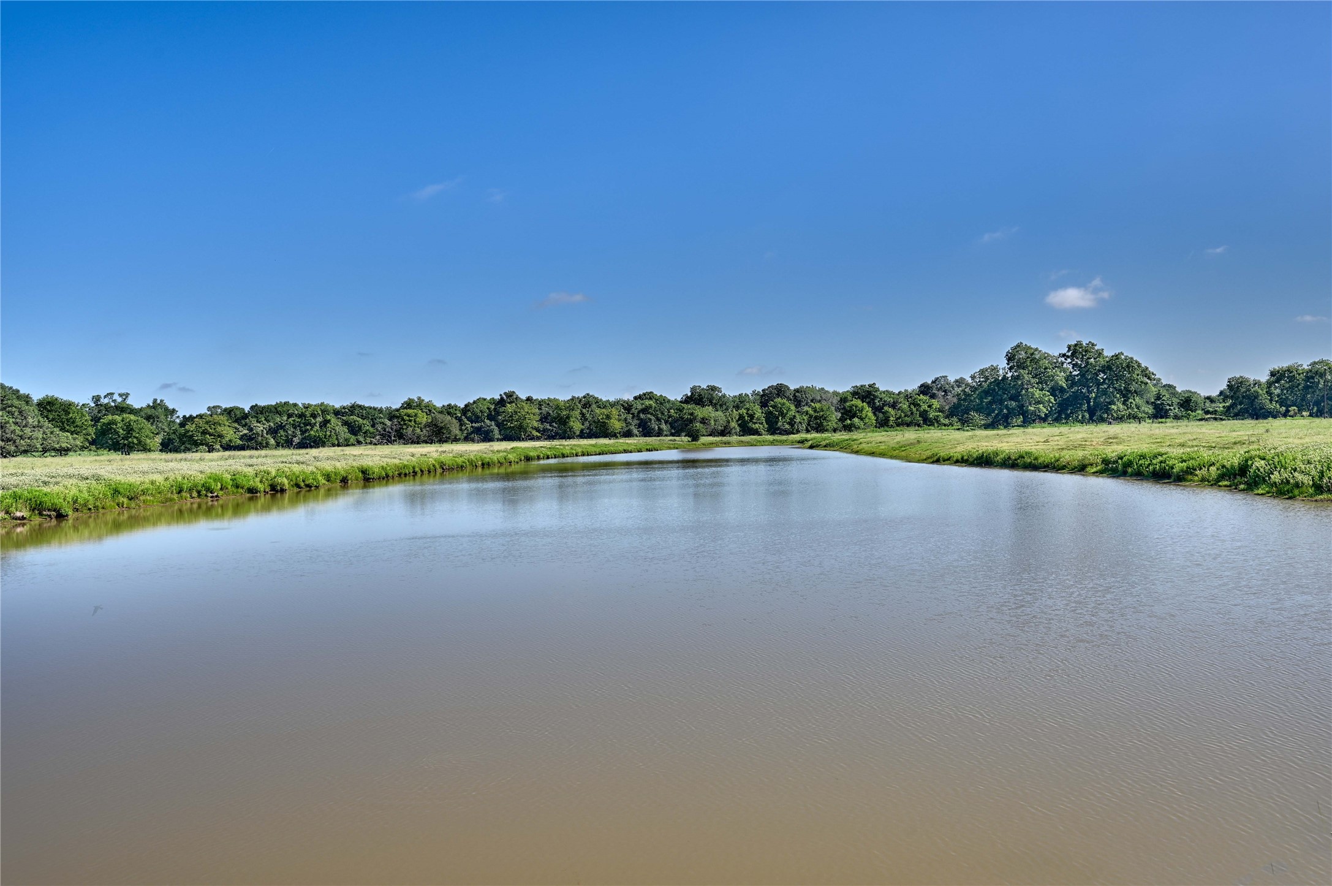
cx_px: 666
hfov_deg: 62.0
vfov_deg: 43.5
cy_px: 443
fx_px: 1109
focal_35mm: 30
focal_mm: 30
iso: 100
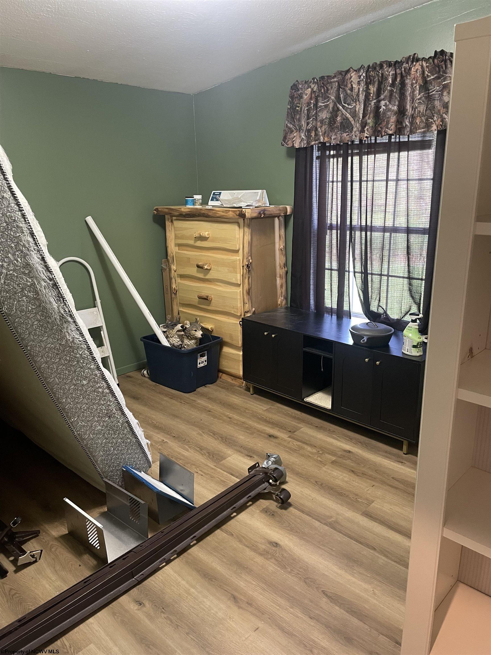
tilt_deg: -15.7
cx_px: 246
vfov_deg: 67.3
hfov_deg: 53.1
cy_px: 328
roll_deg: +0.7
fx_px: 492
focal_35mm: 26
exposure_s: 1/60
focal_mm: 4.2
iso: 250
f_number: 1.6
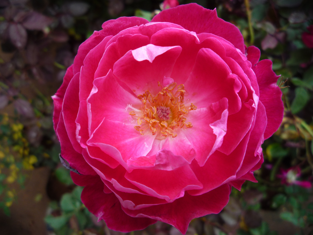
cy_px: 118
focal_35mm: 30
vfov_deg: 46.8
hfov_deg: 60.0
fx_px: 271
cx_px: 156
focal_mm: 5.2
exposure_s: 1/100
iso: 100
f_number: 4
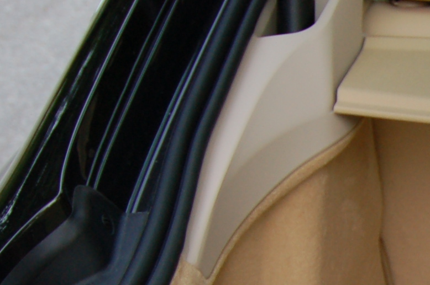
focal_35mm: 116
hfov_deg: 15.4
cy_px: 450
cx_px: 760
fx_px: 1384
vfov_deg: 11.2
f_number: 4
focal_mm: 20
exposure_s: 1/500
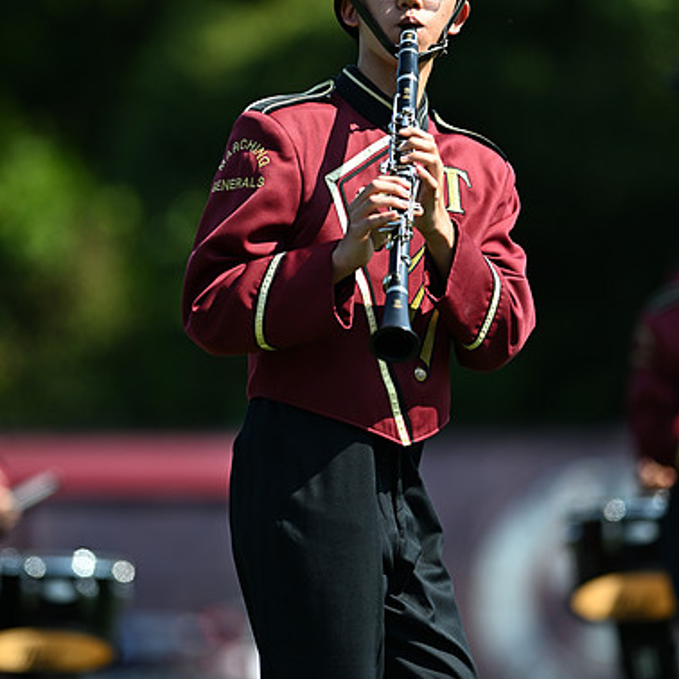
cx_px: 333
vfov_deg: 4.5
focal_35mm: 391
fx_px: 8677
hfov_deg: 4.5
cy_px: 298
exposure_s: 1/2500
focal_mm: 300
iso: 250
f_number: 2.8
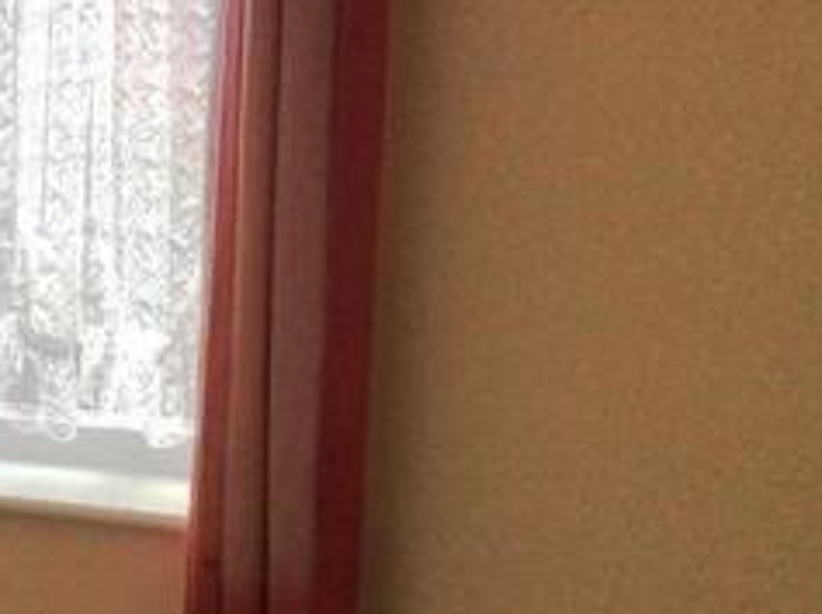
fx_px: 1873
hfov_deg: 23.0
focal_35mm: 79
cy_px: 480
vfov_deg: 18.5
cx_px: -130
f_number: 2.4
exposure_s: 1/131
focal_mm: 3.3
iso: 32
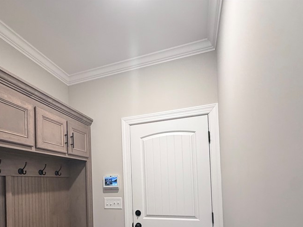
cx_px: 128
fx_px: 193
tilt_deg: +0.9
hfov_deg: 75.9
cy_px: 177
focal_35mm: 22
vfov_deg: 57.2
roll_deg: +1.4
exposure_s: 1/60
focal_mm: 2.22
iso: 320
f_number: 2.2
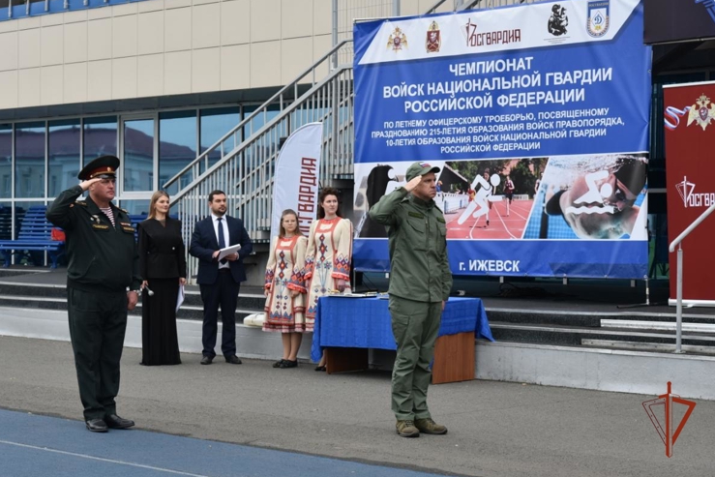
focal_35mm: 71
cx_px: 362
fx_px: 1410
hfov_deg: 28.4
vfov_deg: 19.2
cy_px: 239
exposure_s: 1/160
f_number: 6.3
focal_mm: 70
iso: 400
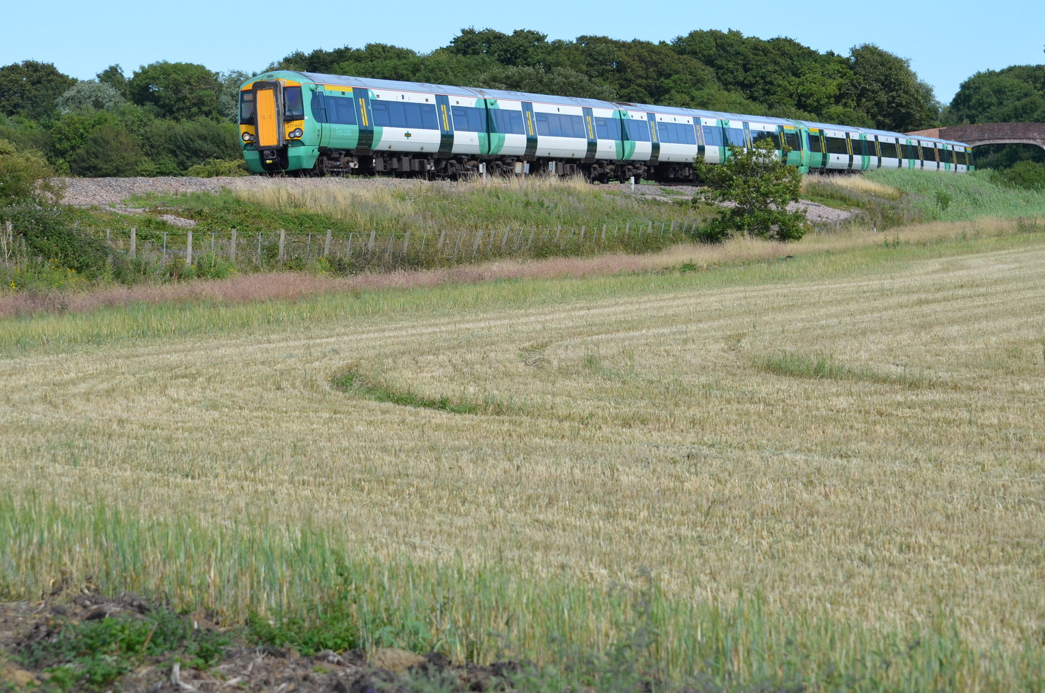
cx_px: 500
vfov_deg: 10.7
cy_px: 277
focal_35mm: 128
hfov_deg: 16.0
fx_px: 3709
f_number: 5.6
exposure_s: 1/1600
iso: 400
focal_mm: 68
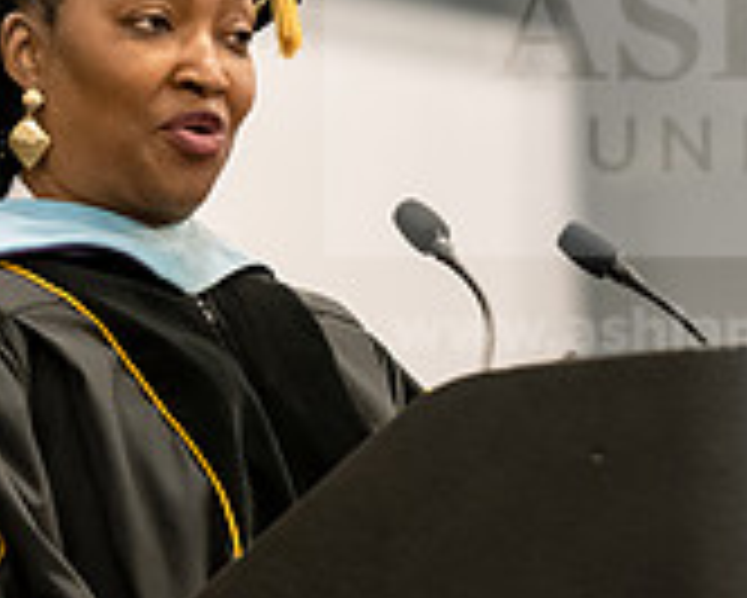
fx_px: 8694
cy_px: 425
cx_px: 189
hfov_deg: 4.9
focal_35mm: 393
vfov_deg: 3.9
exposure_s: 1/200
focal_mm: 120
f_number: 3.2
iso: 3200
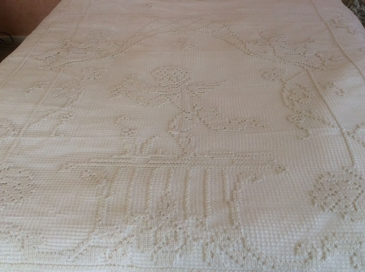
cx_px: 182
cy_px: 136
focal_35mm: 32
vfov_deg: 44.1
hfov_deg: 56.9
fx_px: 337
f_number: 2.4
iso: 64
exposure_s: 1/25
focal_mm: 3.3
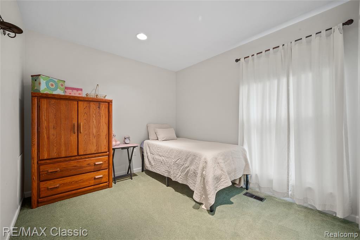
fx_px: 140
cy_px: 120
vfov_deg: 81.1
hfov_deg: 104.3
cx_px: 180
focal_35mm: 14
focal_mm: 14
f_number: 11
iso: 100
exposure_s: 2.5
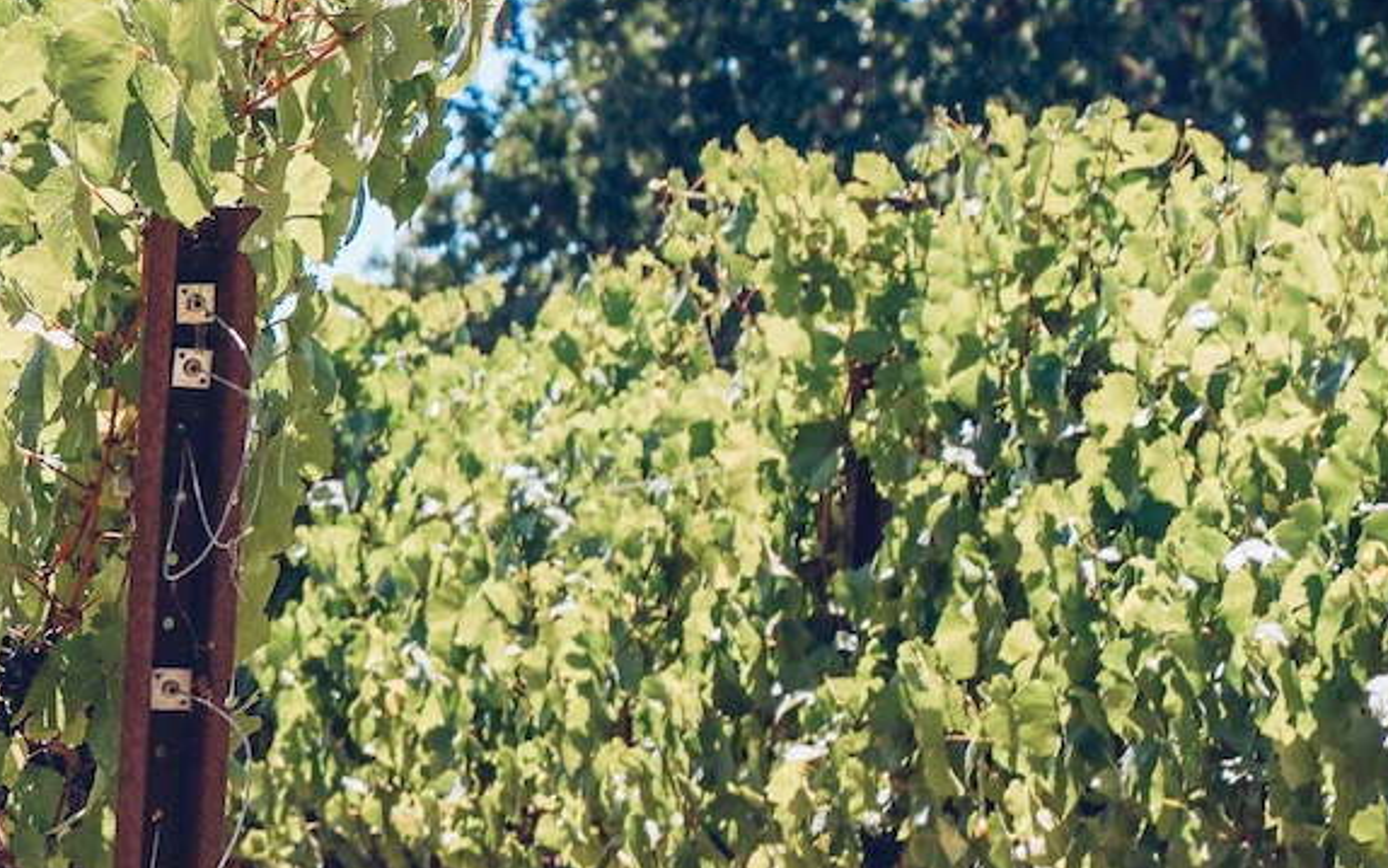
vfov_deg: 4.1
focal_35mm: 323
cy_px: 1151
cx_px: -1630
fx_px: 12221
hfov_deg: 6.3
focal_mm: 70
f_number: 7.1
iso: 100
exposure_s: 1/320
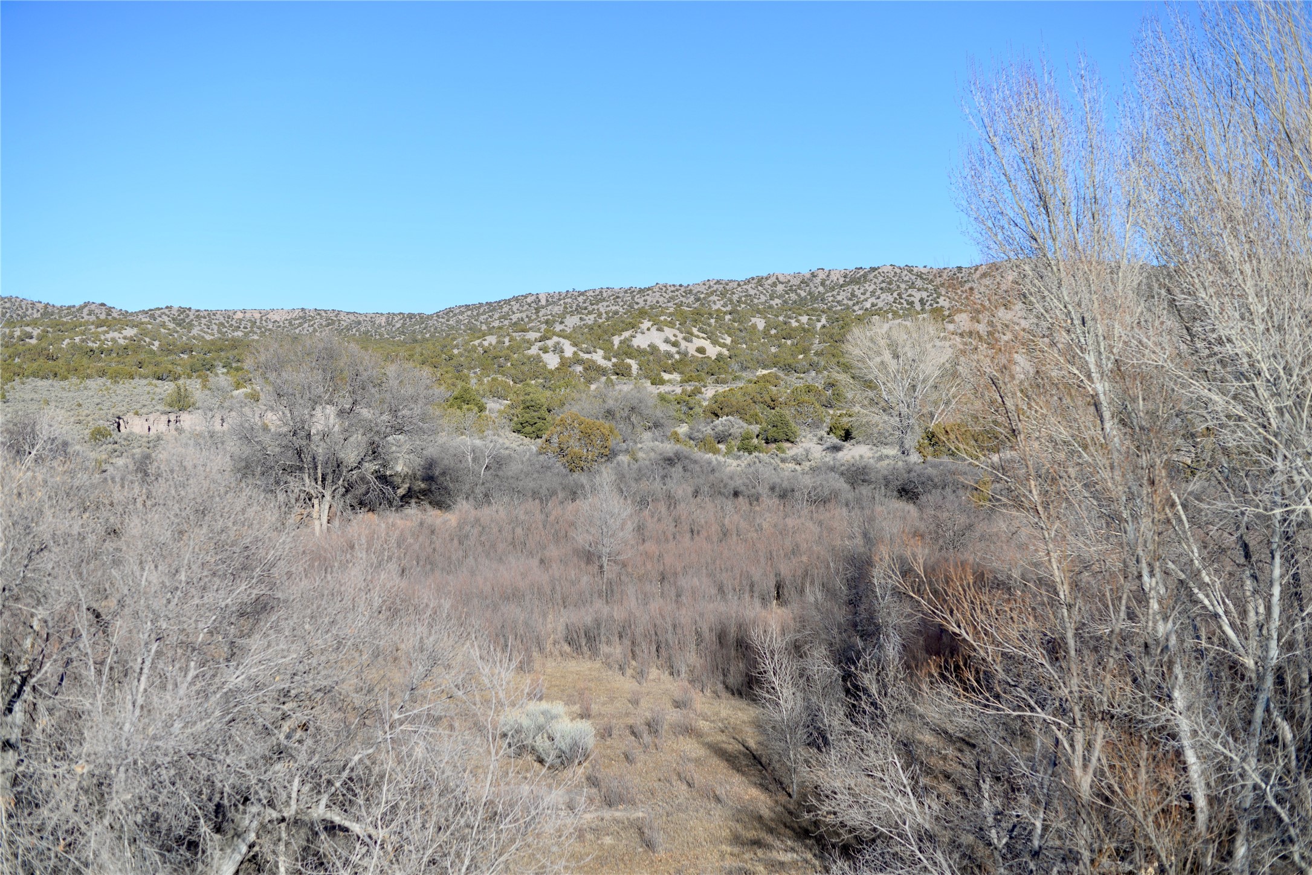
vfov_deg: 27.0
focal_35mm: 50
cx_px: 656
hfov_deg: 39.6
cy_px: 438
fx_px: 1823
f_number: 2.8
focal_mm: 50
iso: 100
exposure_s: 1/2500
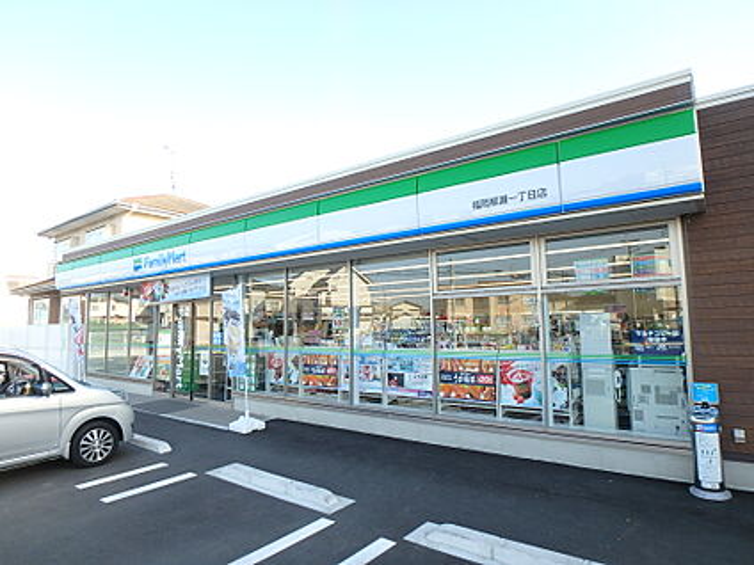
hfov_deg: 79.0
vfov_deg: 63.4
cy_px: 282
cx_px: 377
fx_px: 457
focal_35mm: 21
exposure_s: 1/200
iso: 125
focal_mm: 3.7
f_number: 3.5
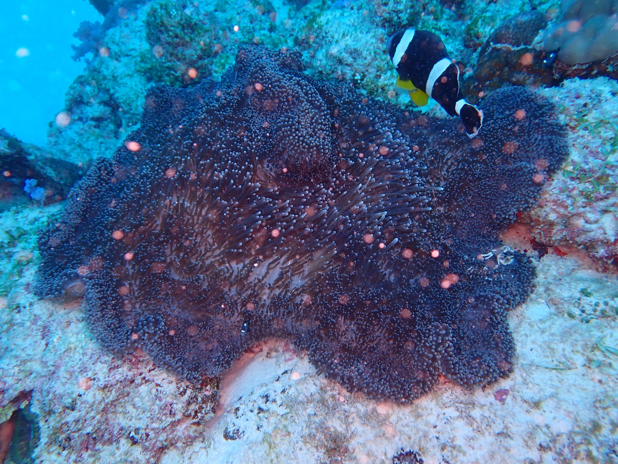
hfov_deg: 63.4
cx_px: 309
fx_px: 500
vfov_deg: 49.7
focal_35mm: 28
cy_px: 232
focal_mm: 5.05
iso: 160
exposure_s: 1/125
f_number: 3.2
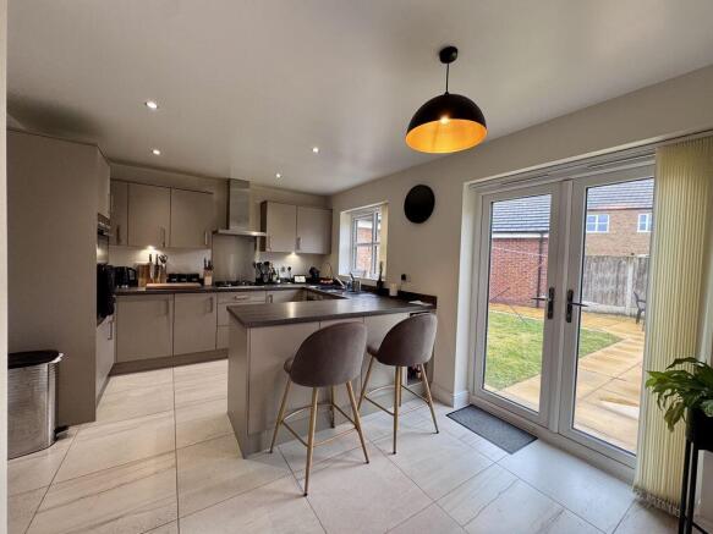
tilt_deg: -0.6
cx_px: 356
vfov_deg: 85.7
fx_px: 288
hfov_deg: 102.1
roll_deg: -1.0
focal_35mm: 14
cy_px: 267
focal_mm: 2.22
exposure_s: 1/100
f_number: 2.2
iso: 200
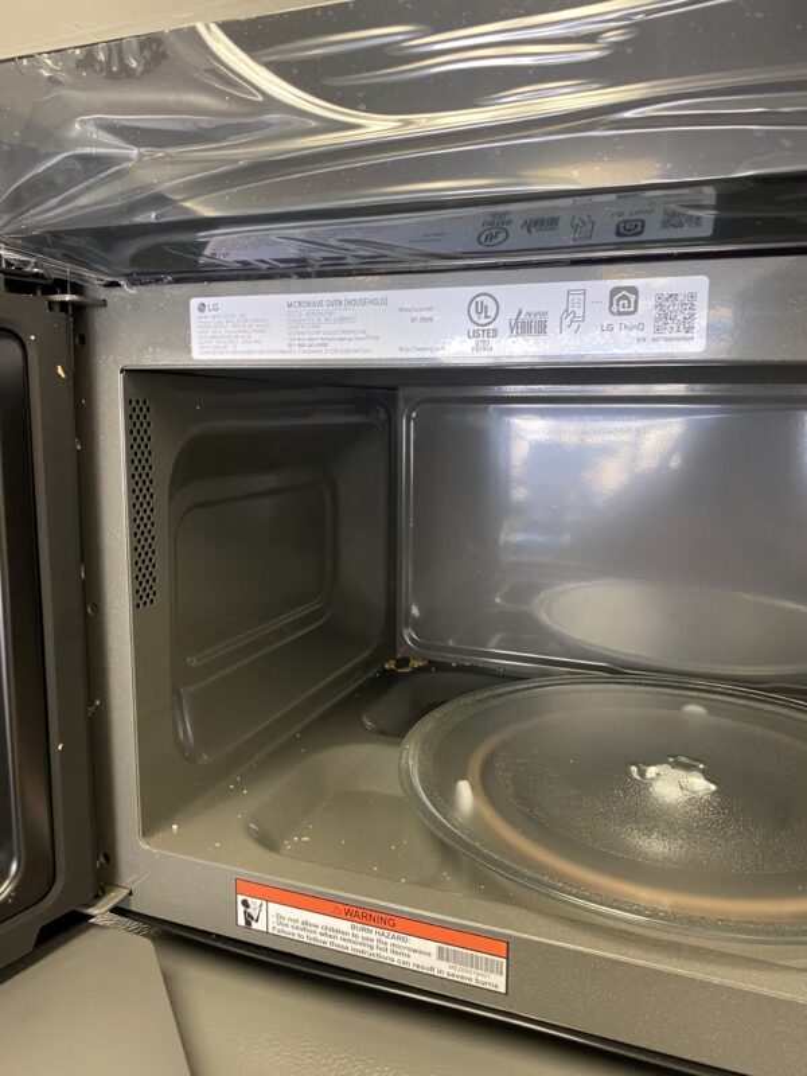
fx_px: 808
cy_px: 538
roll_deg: -1.2
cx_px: 404
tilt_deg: -8.0
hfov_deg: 53.1
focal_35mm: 26
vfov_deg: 67.3
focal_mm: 4.25
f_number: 1.8
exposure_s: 1/42
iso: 160
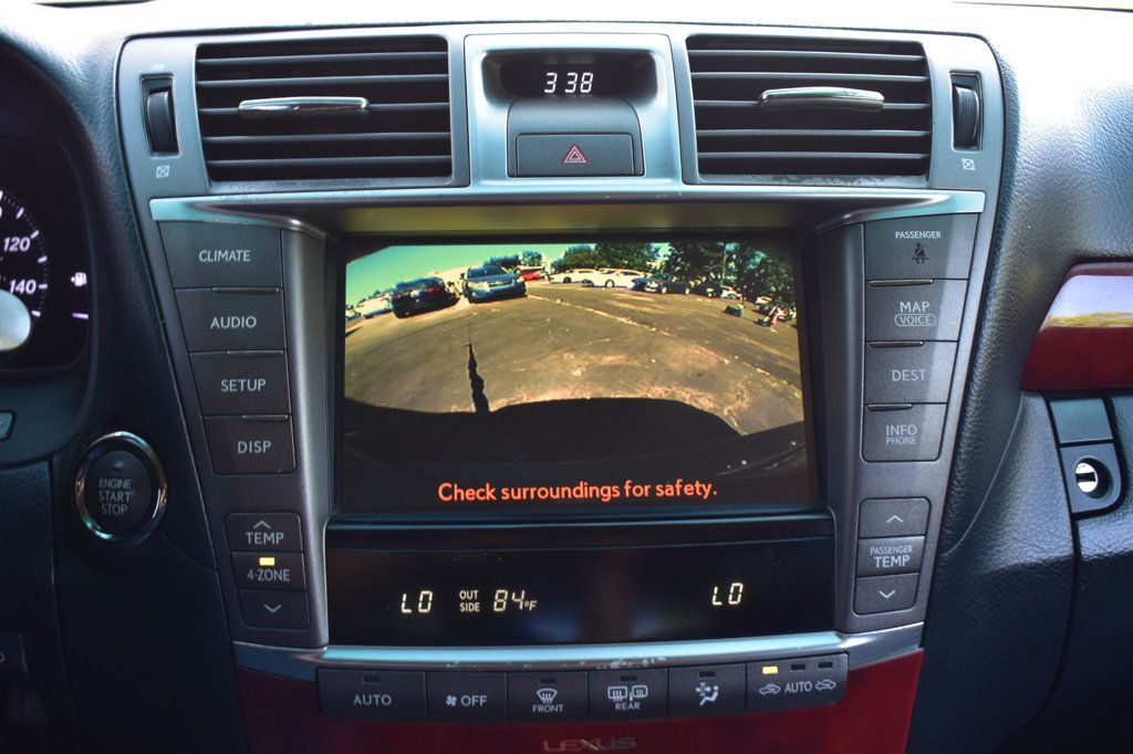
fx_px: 1180
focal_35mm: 38
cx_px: 566
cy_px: 377
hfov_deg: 51.3
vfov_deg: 35.5
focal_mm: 25
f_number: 6.3
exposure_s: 1/15
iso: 400
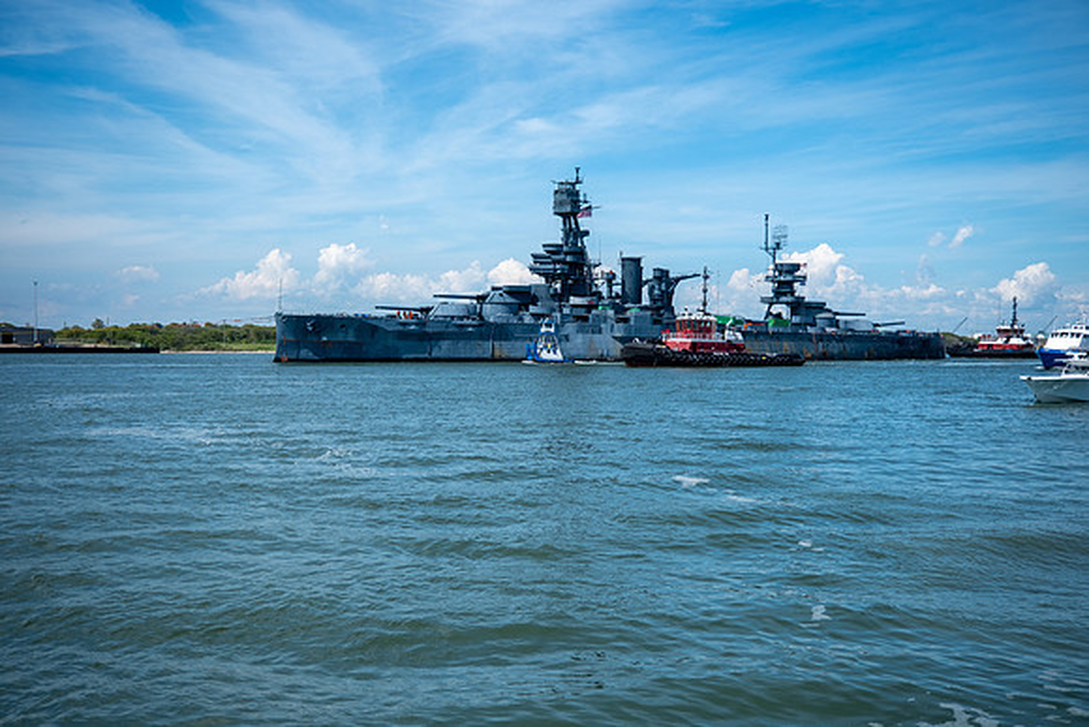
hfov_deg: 47.4
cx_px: 544
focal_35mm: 41
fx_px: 1240
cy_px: 364
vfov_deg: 32.6
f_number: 4
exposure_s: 1/2000
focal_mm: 27.5
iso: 160
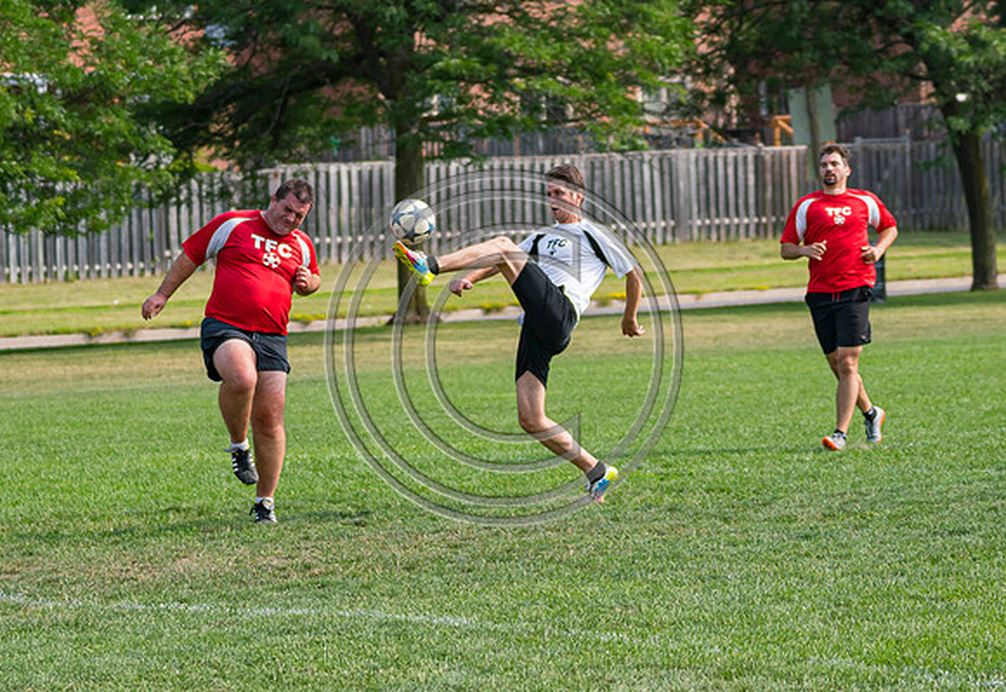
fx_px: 4654
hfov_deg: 12.3
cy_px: 281
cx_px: 482
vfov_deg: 8.5
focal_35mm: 165
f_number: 2.8
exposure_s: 1/4000
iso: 400
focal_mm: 74
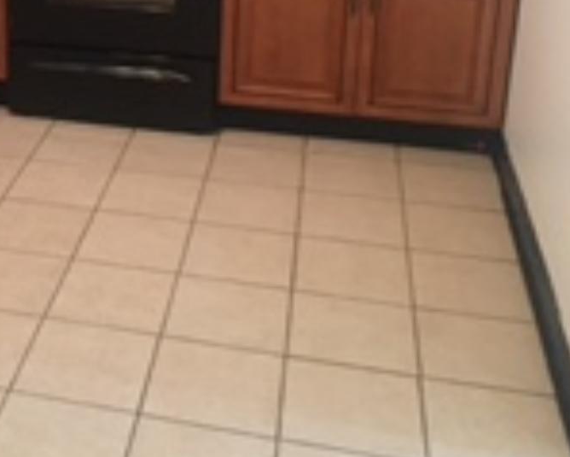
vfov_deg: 24.0
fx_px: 1030
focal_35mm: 61
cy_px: 5
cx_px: 17
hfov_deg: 29.2
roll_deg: +0.4
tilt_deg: -16.7
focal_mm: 4.15
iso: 250
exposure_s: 1/20
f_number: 2.2
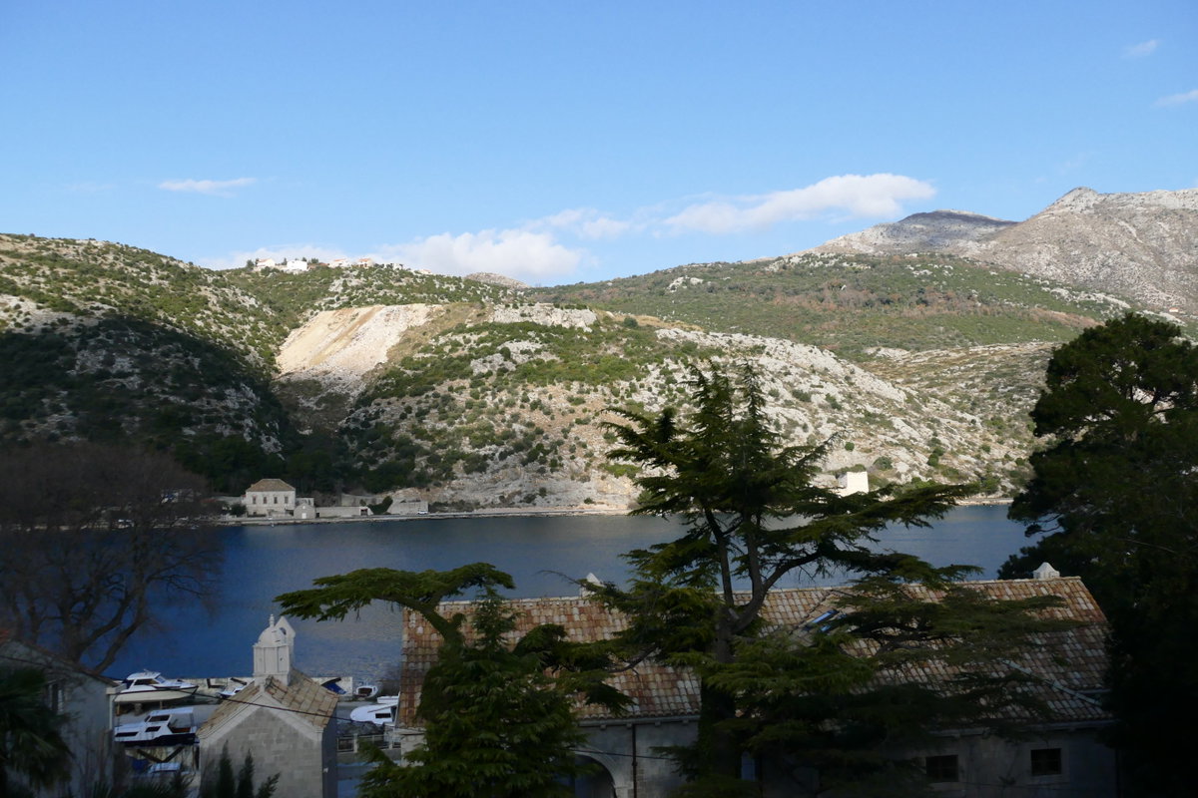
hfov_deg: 54.4
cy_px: 399
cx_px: 599
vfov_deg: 37.9
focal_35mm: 35
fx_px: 1165
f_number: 3.1
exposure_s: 1/10000
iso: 800
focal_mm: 12.64
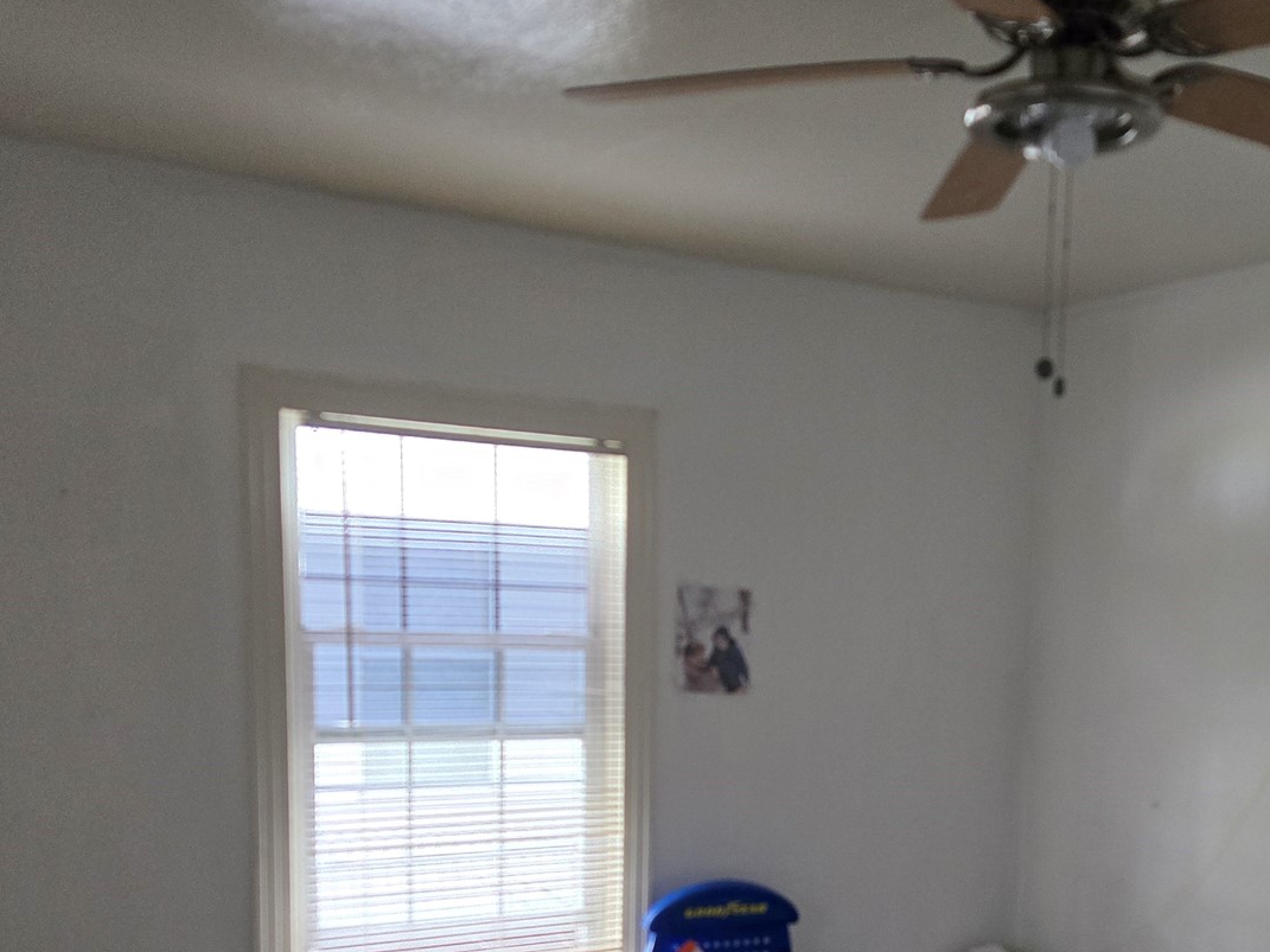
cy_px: 819
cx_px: 889
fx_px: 1614
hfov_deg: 42.1
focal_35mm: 44
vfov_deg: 31.6
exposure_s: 1/120
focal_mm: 5.4
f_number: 1.8
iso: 1000
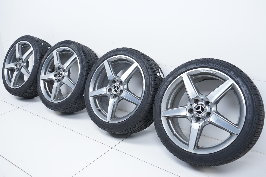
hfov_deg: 57.3
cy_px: 88
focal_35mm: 33
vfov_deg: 39.9
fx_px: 244
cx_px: 133
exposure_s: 1/100
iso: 250
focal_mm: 33
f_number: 7.1
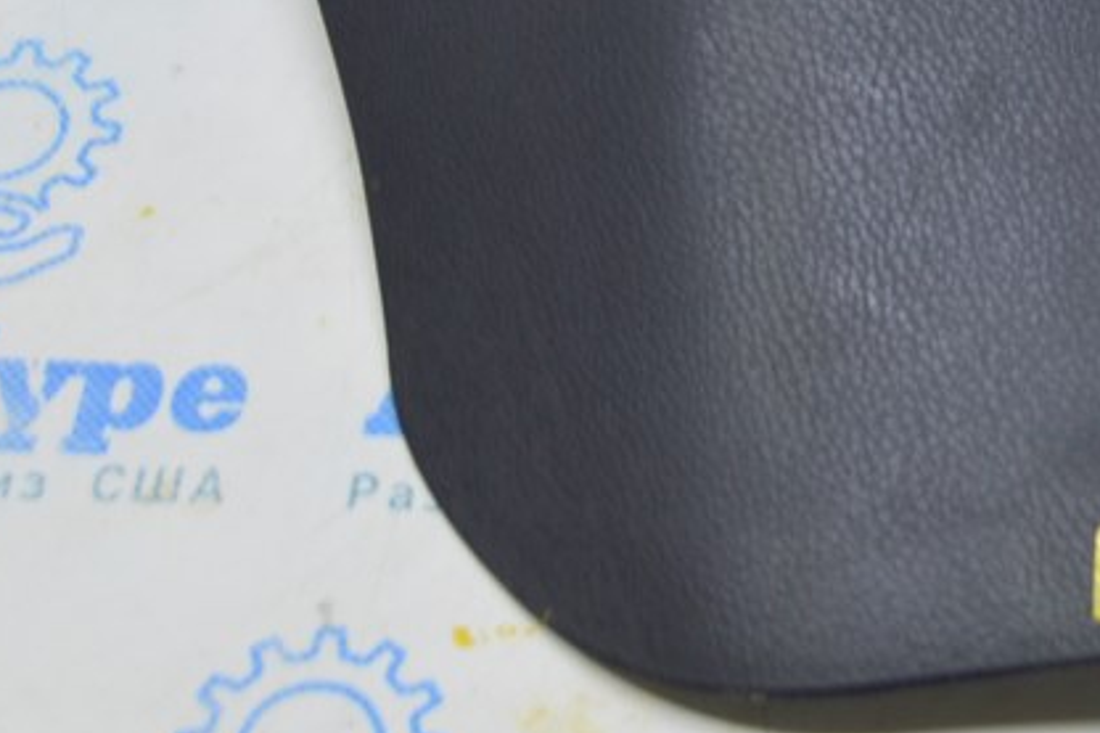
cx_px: 1023
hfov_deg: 20.7
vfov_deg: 14.0
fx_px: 2932
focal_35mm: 96
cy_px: 1
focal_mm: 26
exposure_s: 1/20
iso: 400
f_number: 5.6
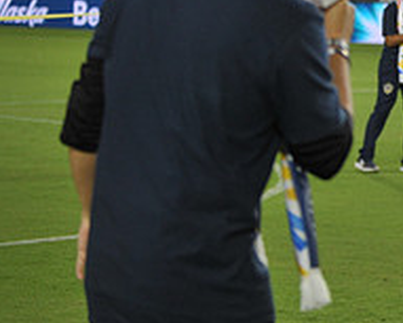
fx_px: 2375
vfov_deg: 7.8
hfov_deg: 9.5
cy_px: 61
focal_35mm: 199
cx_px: 576
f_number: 2.8
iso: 1250
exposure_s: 1/1000
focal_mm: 70
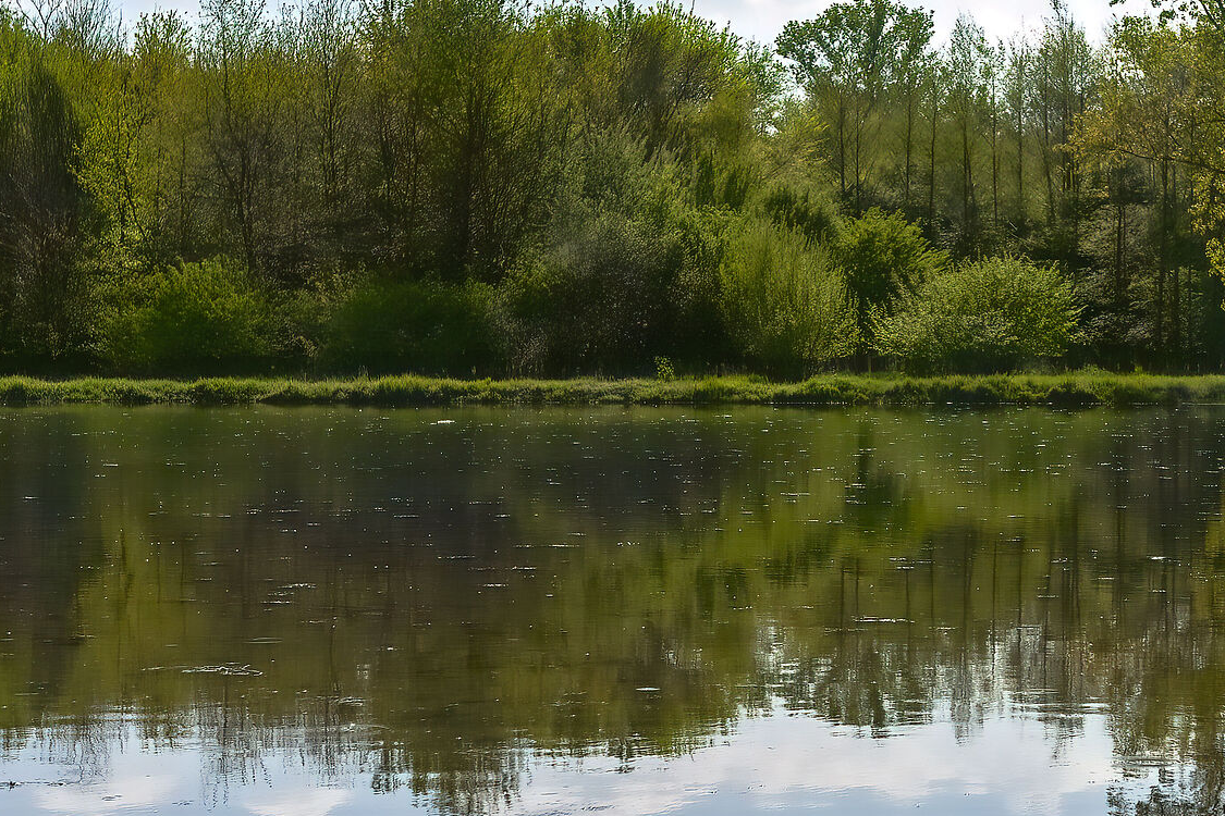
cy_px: 400
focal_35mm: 96
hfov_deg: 20.9
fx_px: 3266
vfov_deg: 14.3
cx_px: 1033
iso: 80
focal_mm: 45
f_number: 5.6
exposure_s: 1/640
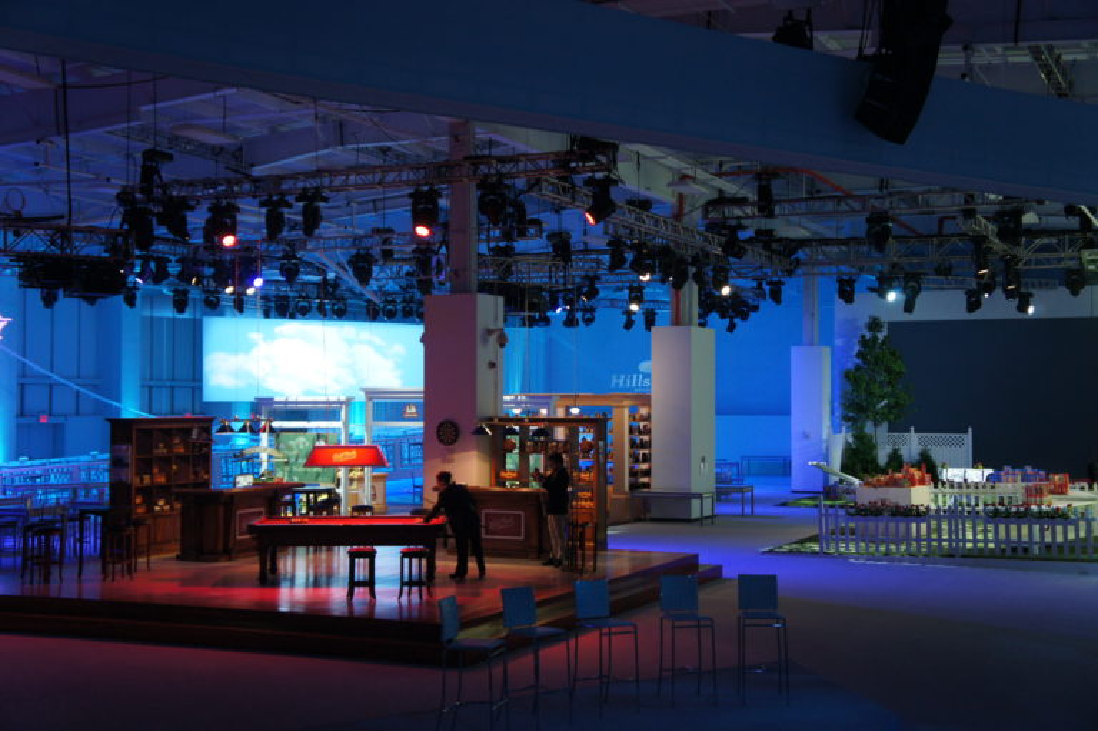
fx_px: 1417
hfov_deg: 42.3
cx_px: 549
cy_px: 366
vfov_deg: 28.9
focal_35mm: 46
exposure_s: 1/50
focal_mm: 31
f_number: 4.5
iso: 640
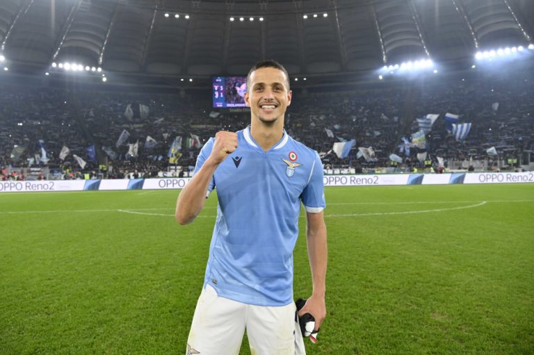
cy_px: 178
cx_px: 267
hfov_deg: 73.8
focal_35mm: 24
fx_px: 356
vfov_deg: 53.1
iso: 2000
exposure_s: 1/1000
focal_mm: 24
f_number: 4
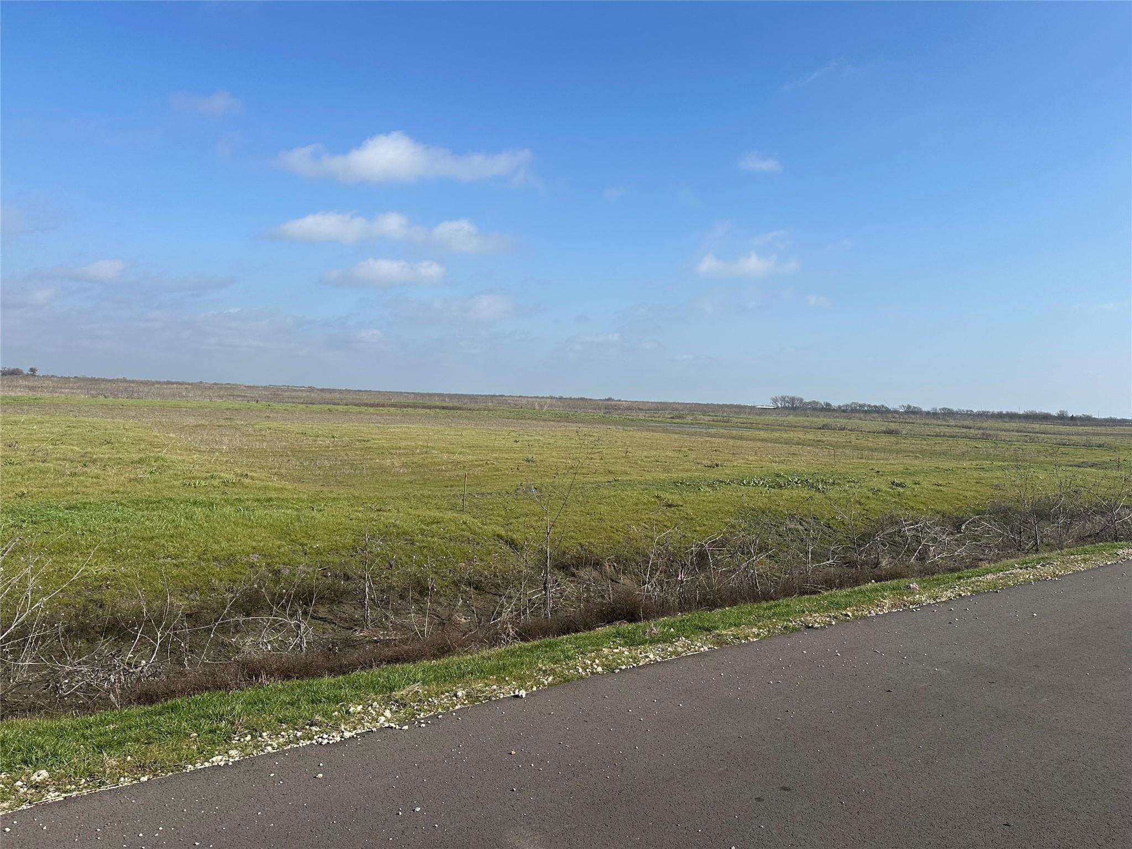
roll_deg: -1.8
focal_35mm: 24
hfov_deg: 71.6
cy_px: 424
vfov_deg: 56.8
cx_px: 566
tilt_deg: -0.3
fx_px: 785
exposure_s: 1/5848
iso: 80
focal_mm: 6.86
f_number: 1.78
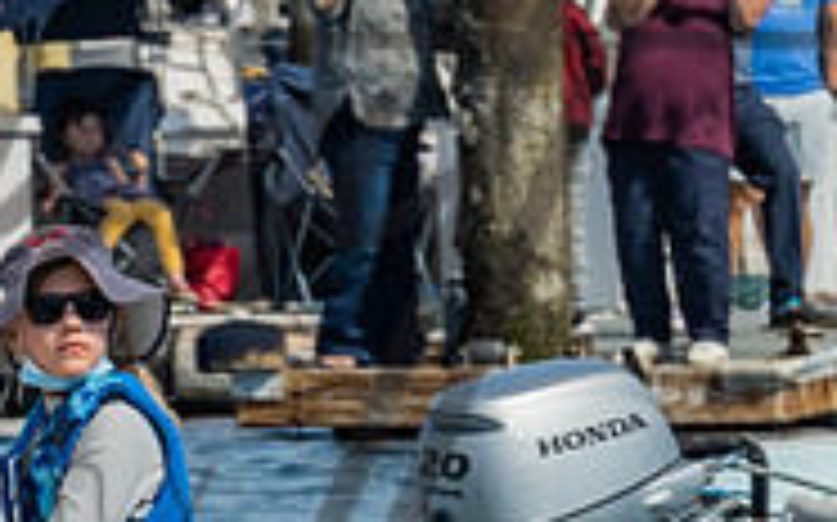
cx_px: 124
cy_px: 139
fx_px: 29112
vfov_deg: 1.0
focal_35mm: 1277
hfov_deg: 1.6
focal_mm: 200
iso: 250
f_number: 10
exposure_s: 1/250
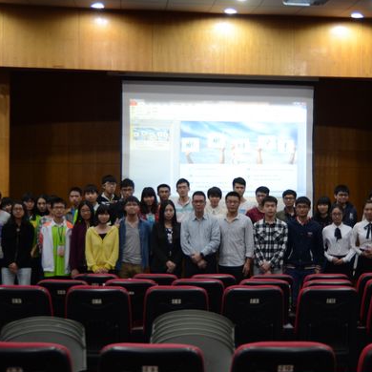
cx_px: 216
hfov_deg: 28.3
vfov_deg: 28.3
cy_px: 188
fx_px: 737
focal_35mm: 61
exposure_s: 1/30
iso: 400
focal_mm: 31
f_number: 2.8
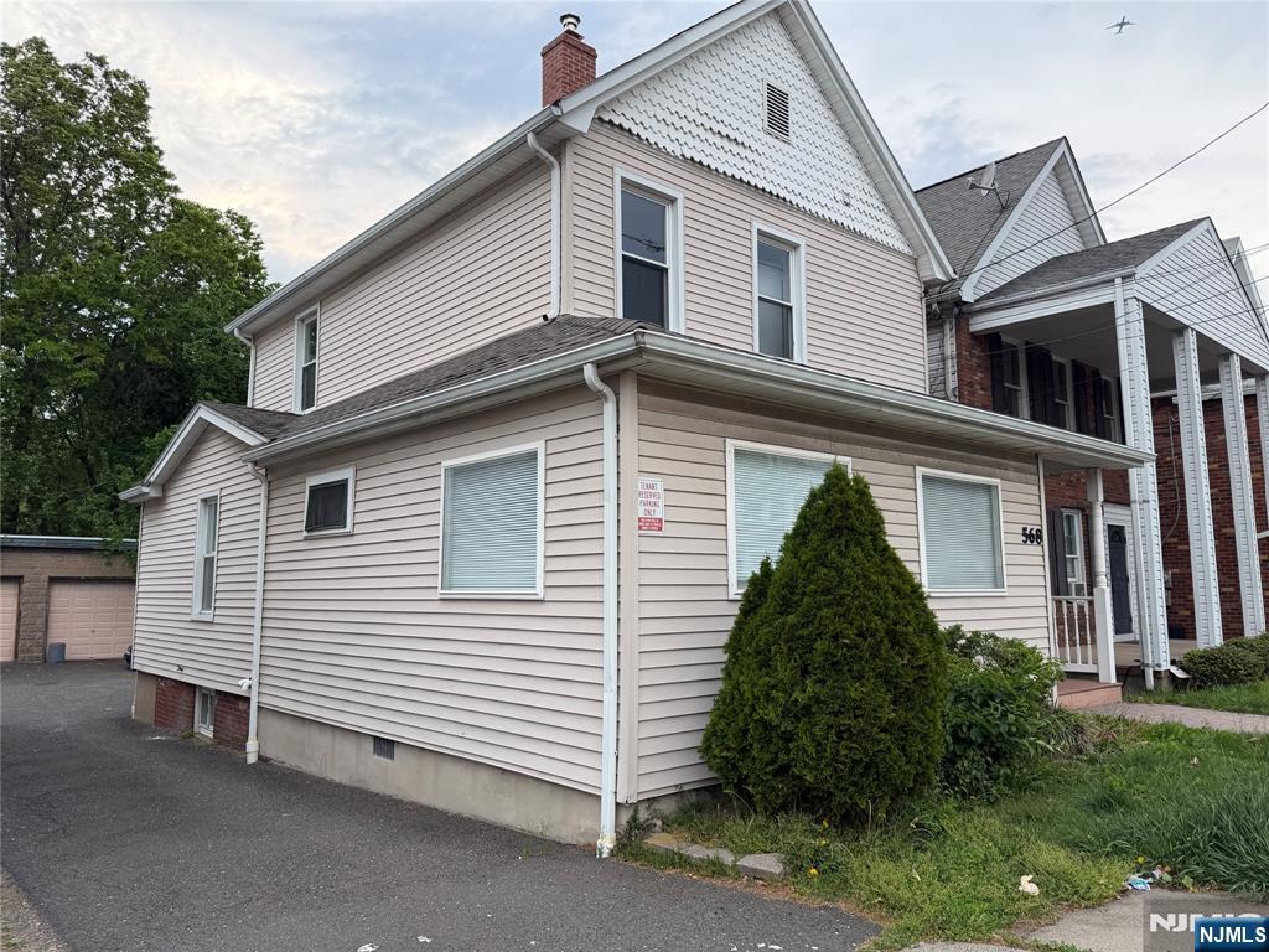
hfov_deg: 71.6
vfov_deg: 56.8
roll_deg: +0.8
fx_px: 880
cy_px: 476
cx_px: 634
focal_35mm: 24
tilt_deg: +7.6
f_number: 1.78
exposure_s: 1/805
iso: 100
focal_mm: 6.76
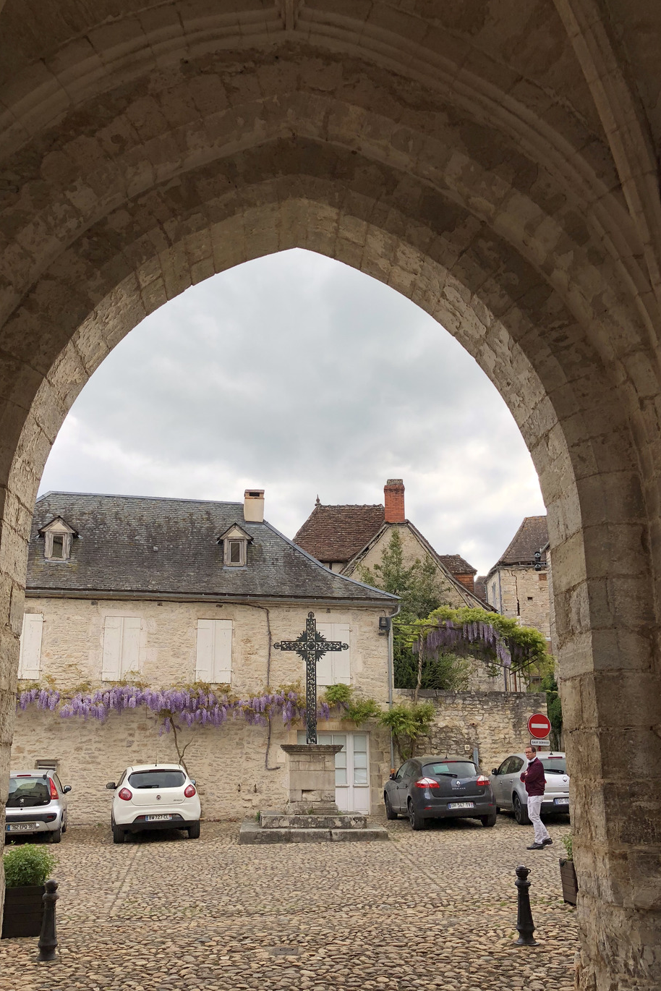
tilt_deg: +15.3
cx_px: 278
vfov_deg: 55.8
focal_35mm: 34
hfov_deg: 38.8
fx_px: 936
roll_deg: -0.3
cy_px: 519
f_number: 1.8
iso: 20
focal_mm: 4
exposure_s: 1/400
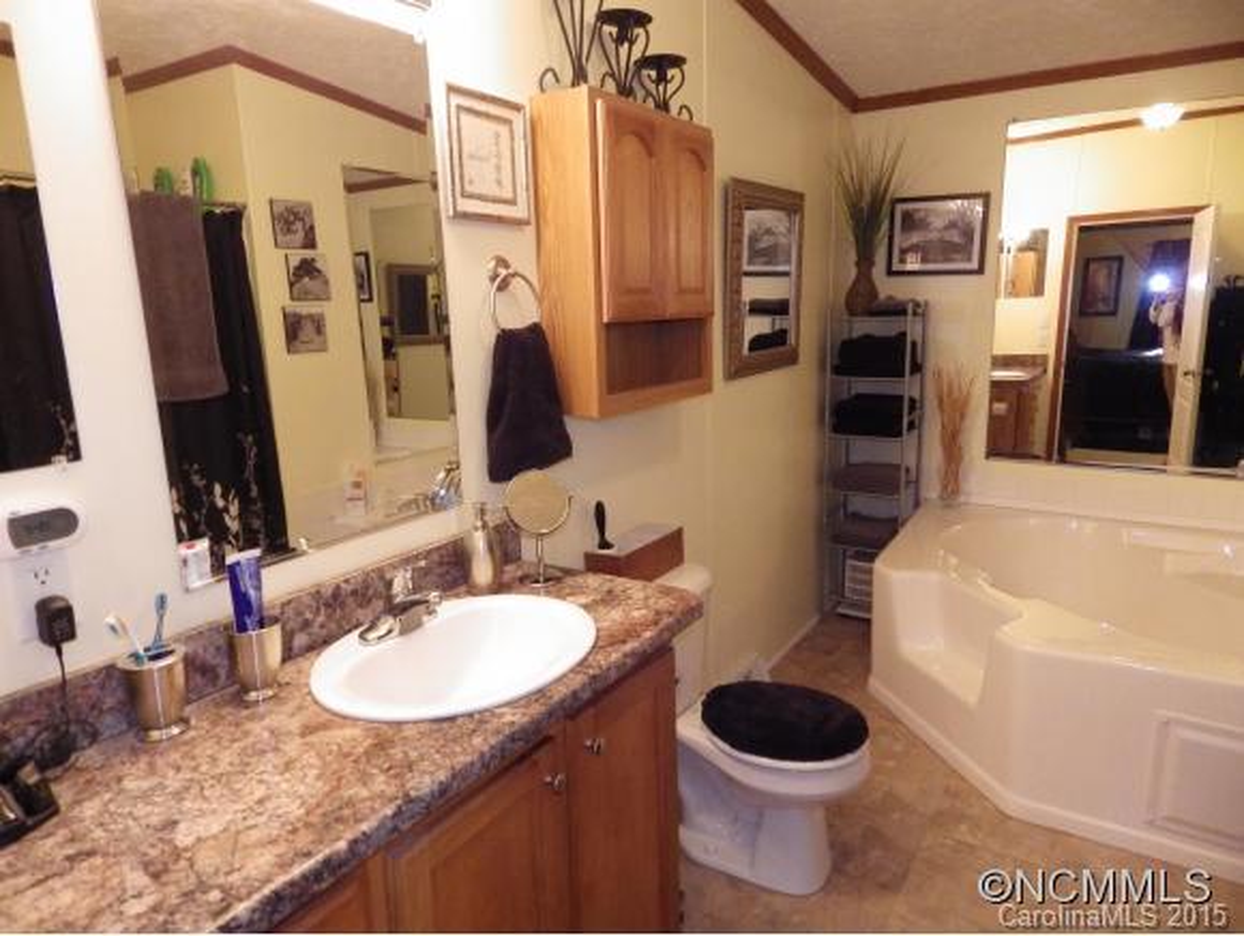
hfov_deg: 76.3
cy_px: 468
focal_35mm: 22
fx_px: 791
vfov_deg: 61.2
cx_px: 622
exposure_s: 1/45
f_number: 3.1
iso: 640
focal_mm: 4
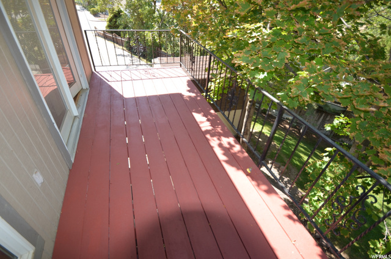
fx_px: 179
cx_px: 196
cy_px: 130
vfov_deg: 71.8
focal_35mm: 16
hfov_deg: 95.1
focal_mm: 11
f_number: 3.5
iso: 110
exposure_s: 1/200
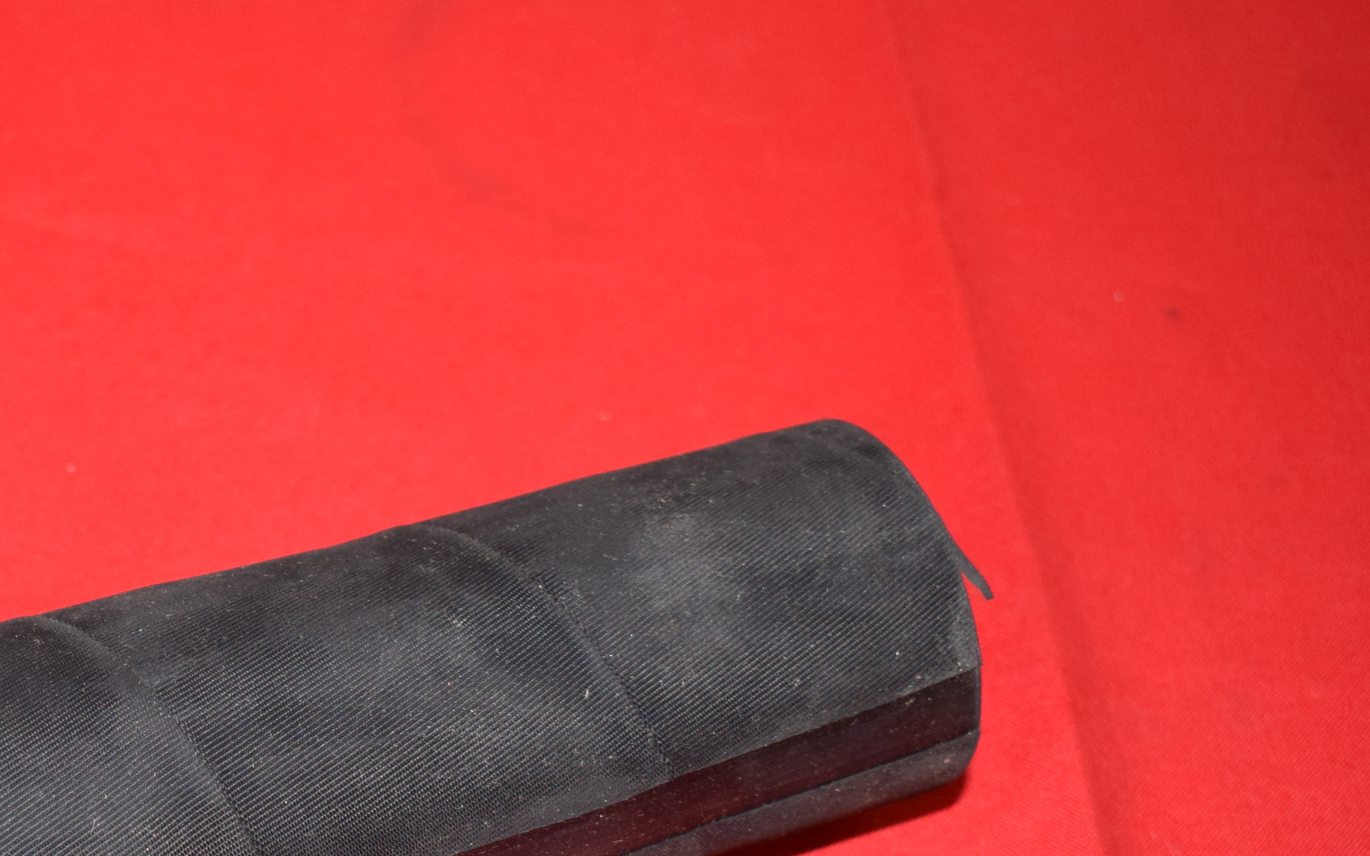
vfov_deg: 15.8
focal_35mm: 82
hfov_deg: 24.6
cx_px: 161
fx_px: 3062
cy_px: 713
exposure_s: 1/200
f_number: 5
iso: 1250
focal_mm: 30
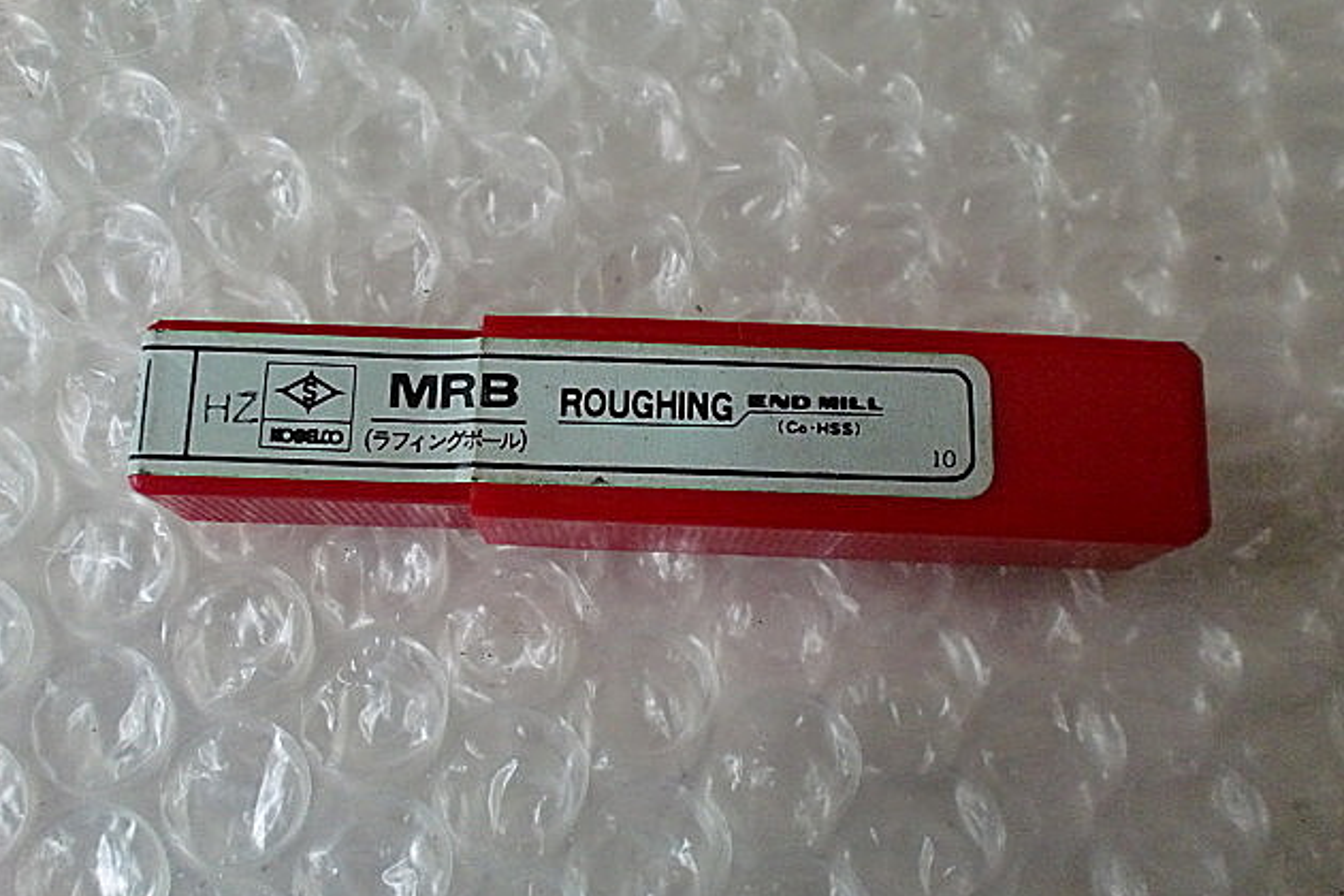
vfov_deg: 35.9
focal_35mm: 37
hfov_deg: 51.9
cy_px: 442
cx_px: 666
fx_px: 1381
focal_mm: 6.3
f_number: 3.1
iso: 400
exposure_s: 1/60
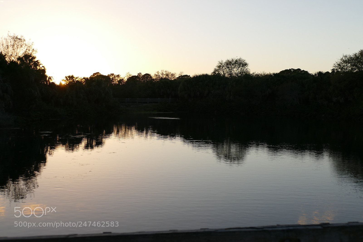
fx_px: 433
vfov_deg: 31.2
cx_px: 182
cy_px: 121
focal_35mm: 43
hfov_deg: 45.4
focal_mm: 15.76
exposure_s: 1/500
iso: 125
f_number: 3.2
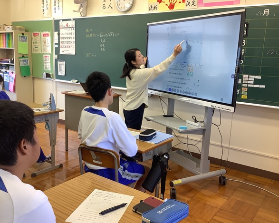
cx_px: 128
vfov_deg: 44.5
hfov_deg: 54.2
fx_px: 272
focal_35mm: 33
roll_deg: -1.4
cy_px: 113
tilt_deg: -11.1
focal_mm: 3.3
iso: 64
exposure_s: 1/60
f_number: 2.4
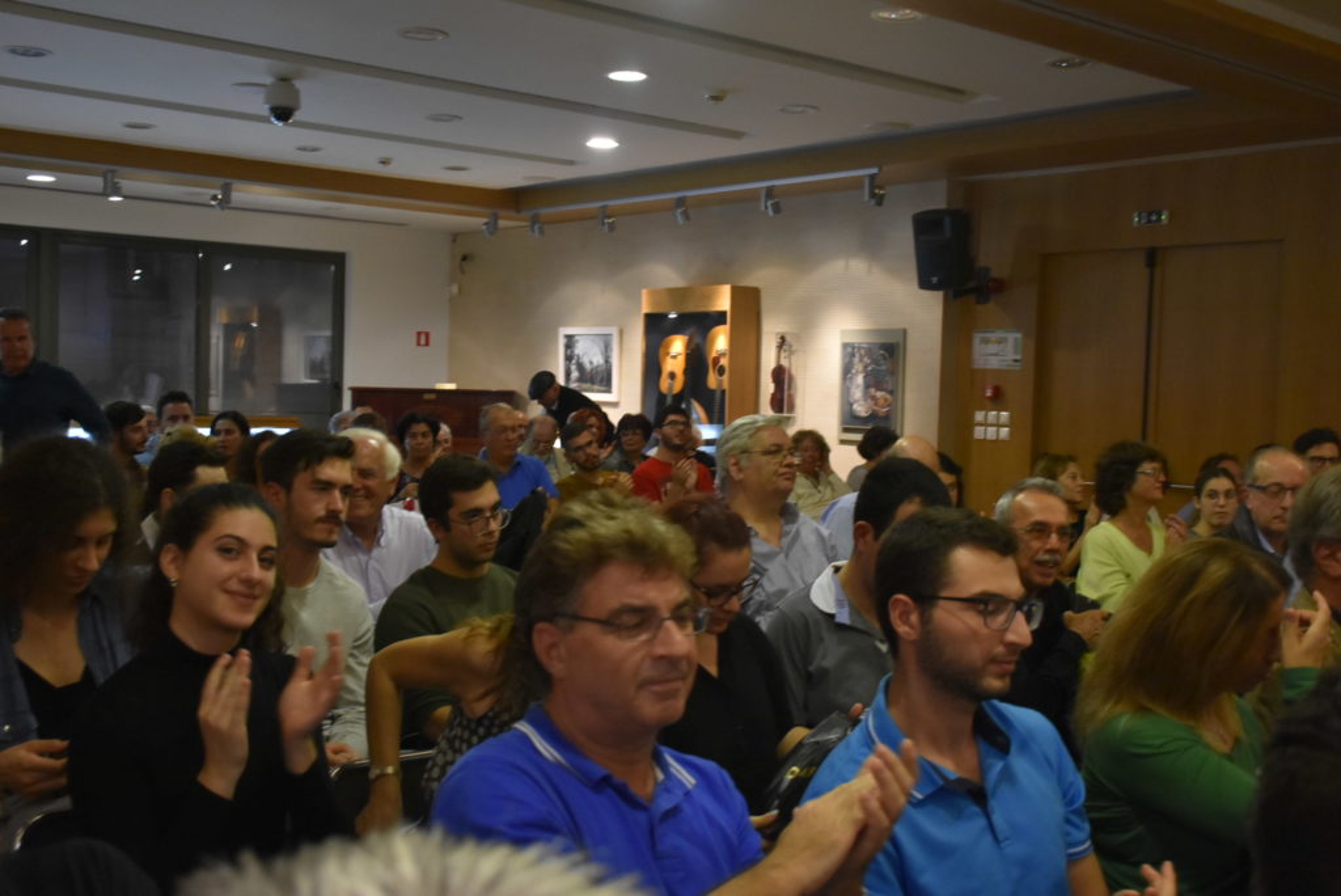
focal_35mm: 39
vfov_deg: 34.3
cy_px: 448
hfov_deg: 49.5
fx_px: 1454
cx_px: 670
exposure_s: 1/100
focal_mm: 26
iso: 1600
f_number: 5
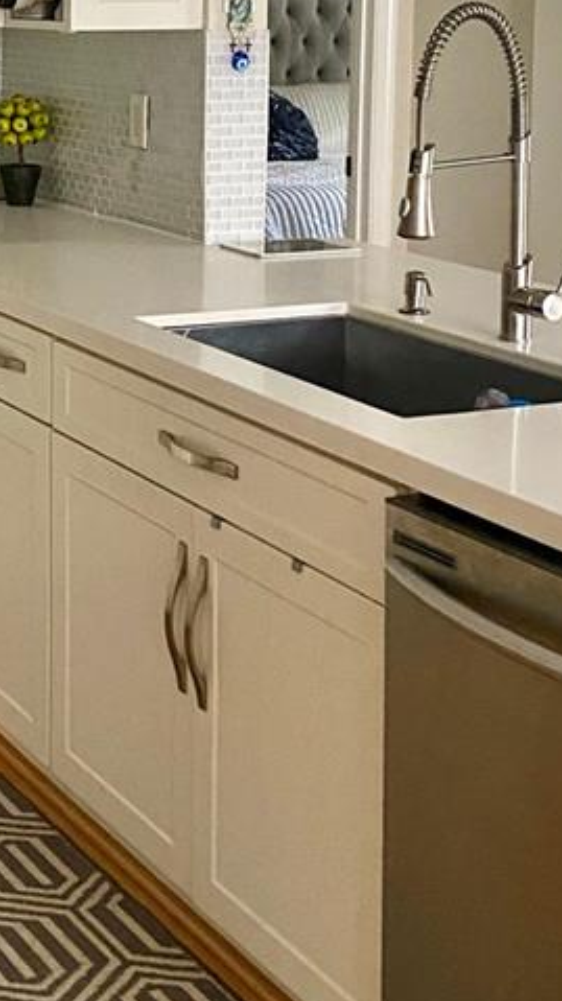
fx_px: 1883
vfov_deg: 28.9
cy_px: 163
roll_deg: -0.2
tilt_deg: -6.2
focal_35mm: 71
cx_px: -40
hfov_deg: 16.5
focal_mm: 4.25
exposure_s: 1/60
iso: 400
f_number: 1.8
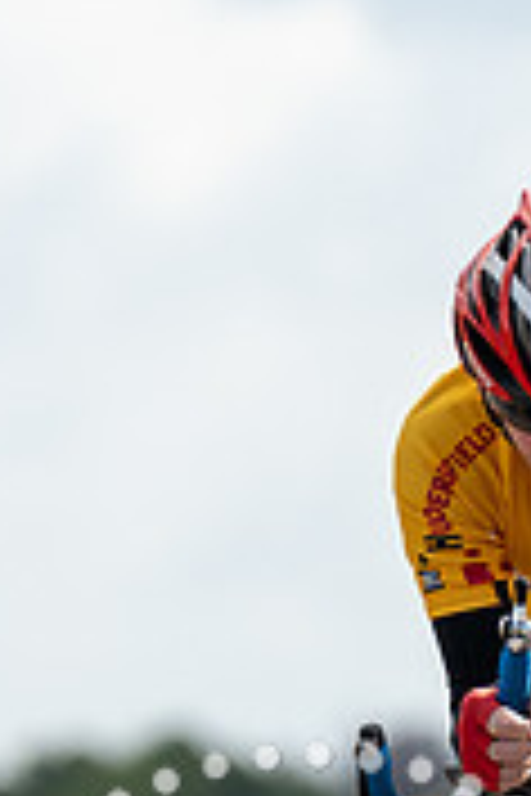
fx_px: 24977
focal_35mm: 1129
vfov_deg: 1.8
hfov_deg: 1.2
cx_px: 528
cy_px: 676
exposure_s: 1/1000
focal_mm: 200
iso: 100
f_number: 3.5
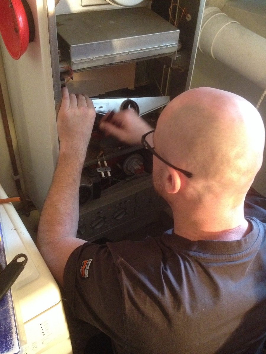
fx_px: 359
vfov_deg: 52.6
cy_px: 177
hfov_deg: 40.7
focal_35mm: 35
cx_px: 133
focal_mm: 4.28
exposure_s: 1/15
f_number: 2.4
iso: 500
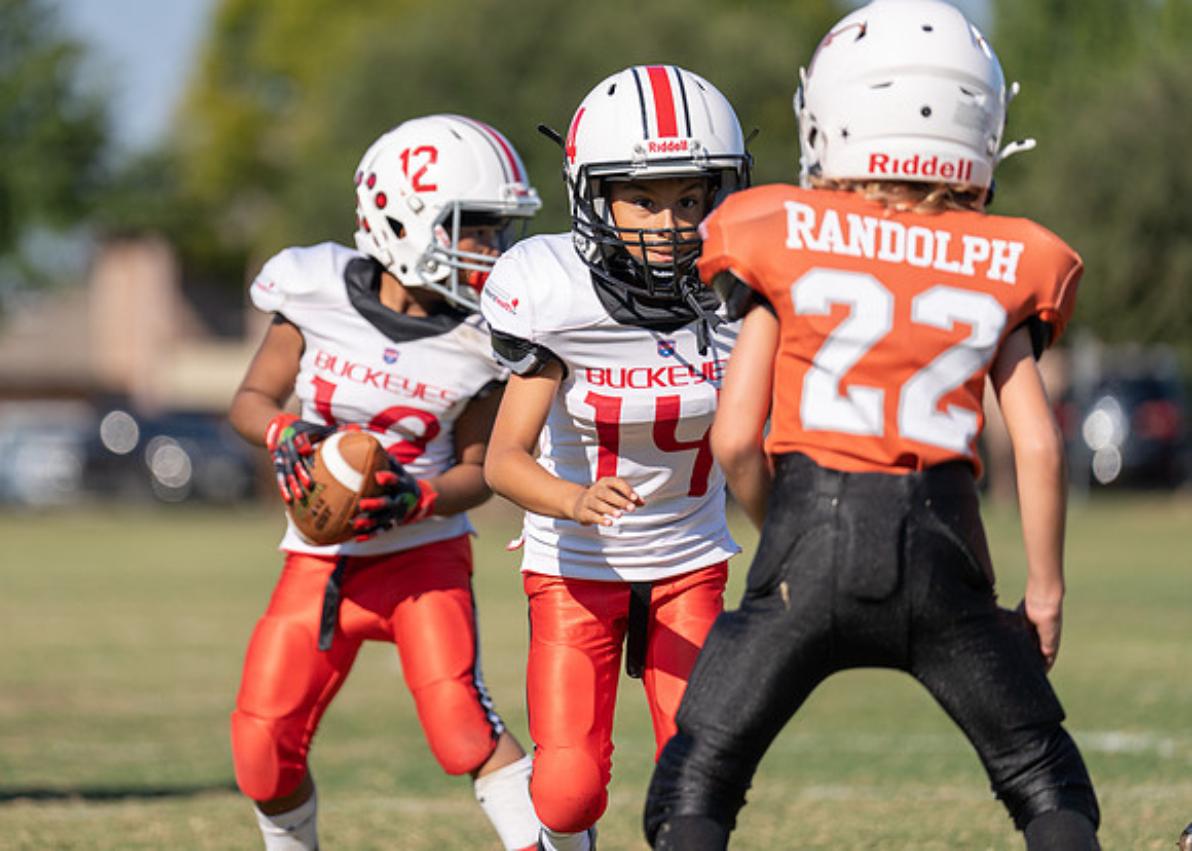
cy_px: 341
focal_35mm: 257
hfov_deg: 7.8
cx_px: 423
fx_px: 8707
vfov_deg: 5.6
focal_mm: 194
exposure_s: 1/2500
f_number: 2.8
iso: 100
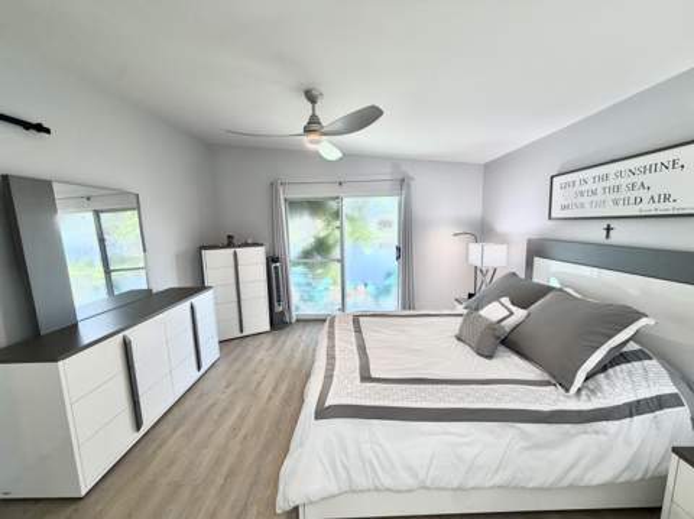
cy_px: 260
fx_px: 280
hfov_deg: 102.1
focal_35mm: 14
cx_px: 347
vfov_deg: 85.6
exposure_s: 1/120
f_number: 2.2
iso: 100
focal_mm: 2.22
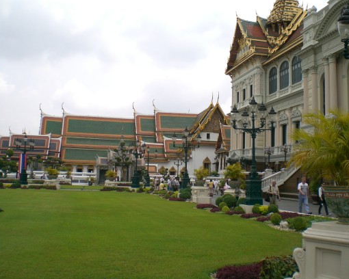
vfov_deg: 37.3
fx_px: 413
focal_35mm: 40
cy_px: 139
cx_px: 172
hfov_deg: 45.8
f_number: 4.4
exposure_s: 1/500
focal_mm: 6.3
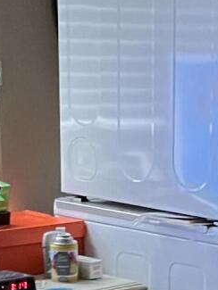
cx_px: 287
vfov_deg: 12.1
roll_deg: -1.1
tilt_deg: -13.9
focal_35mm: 160
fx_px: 1343
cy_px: 346
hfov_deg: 9.1
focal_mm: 5.1
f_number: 1.6
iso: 500
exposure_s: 1/40
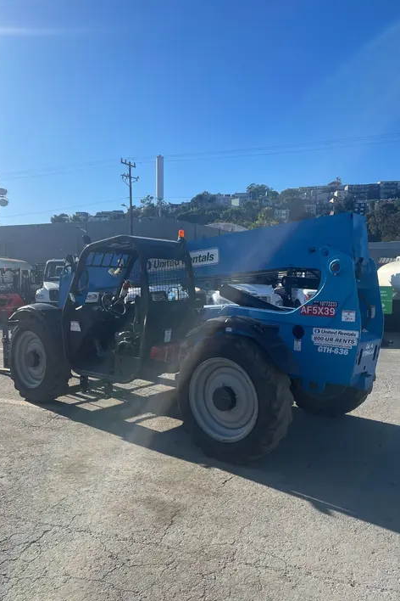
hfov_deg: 46.4
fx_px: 467
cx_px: 186
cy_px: 303
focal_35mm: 28
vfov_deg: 65.5
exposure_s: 1/3205
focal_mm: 4.2
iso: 32
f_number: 1.6
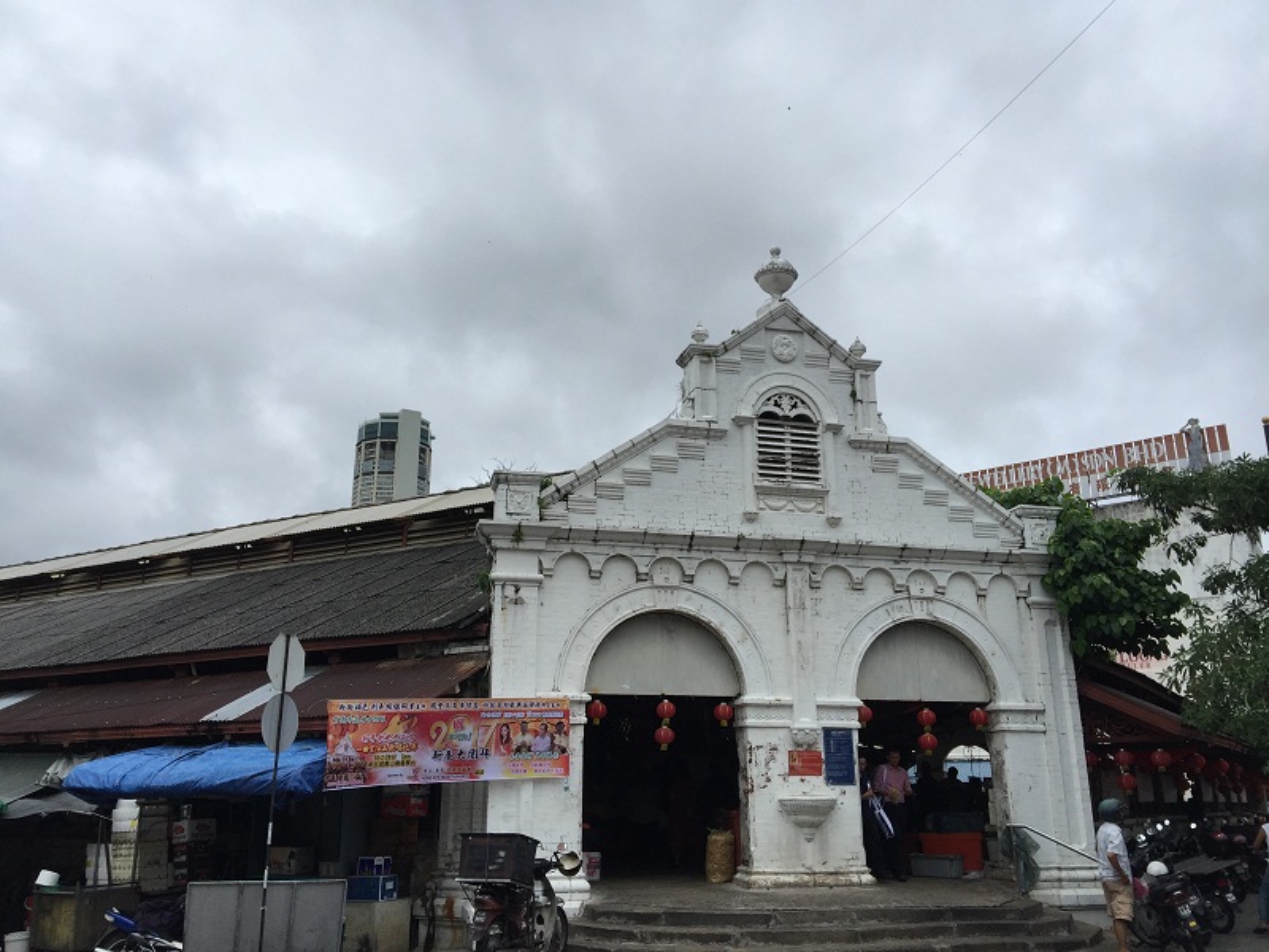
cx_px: 634
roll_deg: -2.9
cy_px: 476
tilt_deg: +19.3
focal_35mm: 29
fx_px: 1063
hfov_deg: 61.7
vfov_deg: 48.2
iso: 32
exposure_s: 1/1163
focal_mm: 4.15
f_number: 2.2
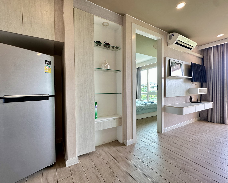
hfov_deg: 96.6
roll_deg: +0.5
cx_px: 105
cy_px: 92
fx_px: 101
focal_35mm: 15
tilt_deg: -1.4
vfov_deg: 84.1
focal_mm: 2.22
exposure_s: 1/100
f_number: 2.2
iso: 125
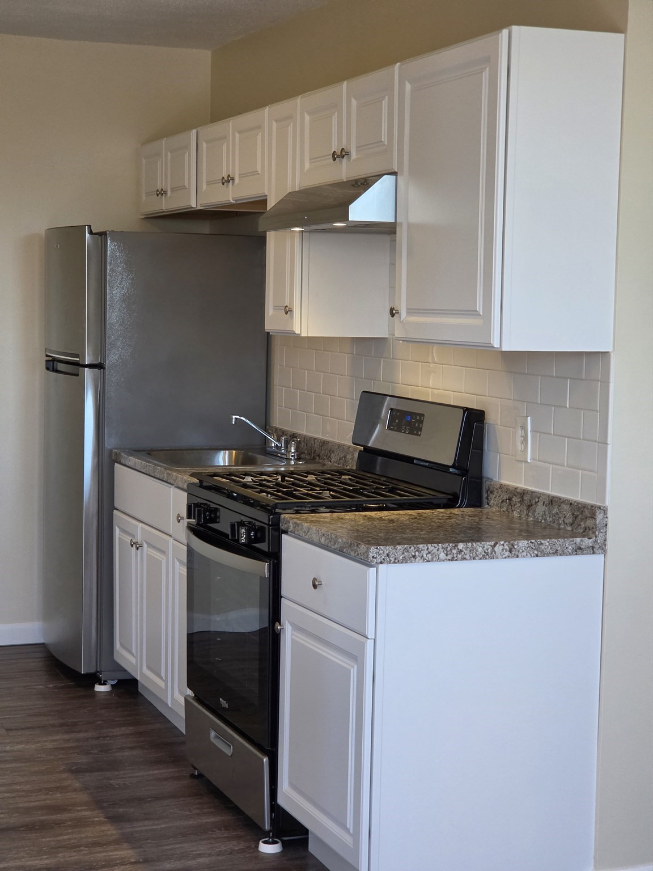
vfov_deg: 28.2
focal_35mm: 69
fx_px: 1735
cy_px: 436
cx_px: 326
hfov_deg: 21.3
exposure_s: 1/120
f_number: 2.4
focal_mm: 7
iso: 125
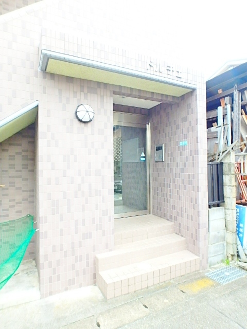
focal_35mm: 21
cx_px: 124
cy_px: 164
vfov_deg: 79.0
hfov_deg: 63.4
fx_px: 200
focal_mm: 3.7
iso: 320
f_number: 3.5
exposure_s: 1/30
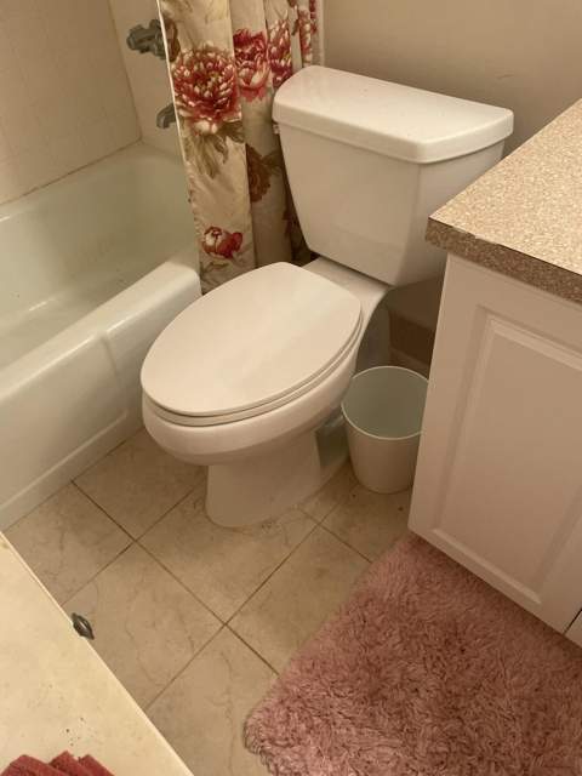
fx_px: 583
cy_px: 388
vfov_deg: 67.3
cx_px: 291
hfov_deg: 53.1
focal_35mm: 26
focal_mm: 4.2
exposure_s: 1/121
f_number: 1.6
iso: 100
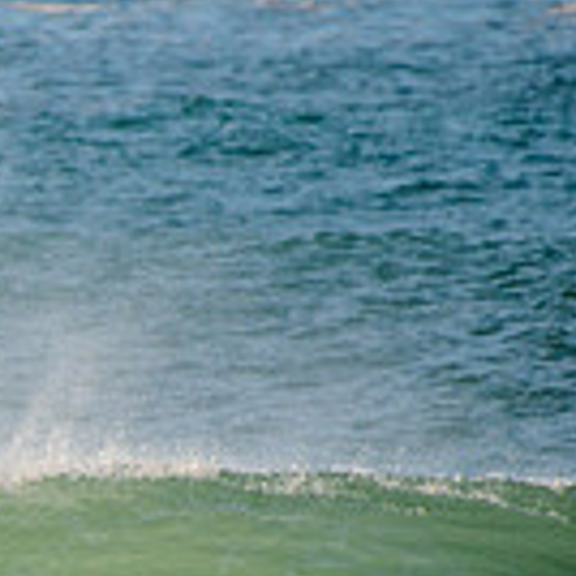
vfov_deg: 0.9
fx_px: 34752
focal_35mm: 1846
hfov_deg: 0.9
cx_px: -537
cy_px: 729
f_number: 5.6
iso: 180
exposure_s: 1/1600
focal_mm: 500
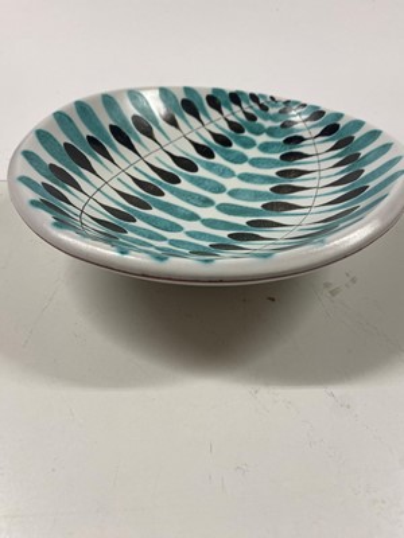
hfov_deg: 53.1
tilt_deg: -37.9
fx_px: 405
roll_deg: -2.0
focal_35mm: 26
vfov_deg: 67.3
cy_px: 269
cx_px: 202
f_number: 1.8
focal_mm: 4.25
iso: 100
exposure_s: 1/100
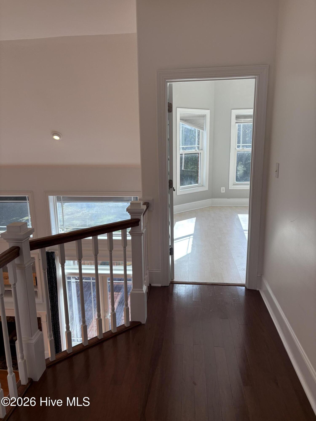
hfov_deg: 53.1
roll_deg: +0.9
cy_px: 210
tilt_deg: -12.6
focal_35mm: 26
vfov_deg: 67.3
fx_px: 316
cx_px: 158
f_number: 1.6
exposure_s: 1/414
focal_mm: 5.96
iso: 50
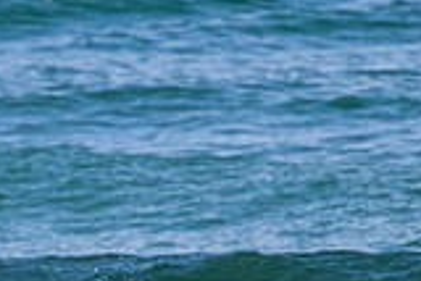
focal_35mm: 2891
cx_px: -68
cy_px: 461
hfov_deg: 0.7
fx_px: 33839
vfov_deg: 0.5
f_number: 11
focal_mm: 800
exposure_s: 1/2000
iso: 2200
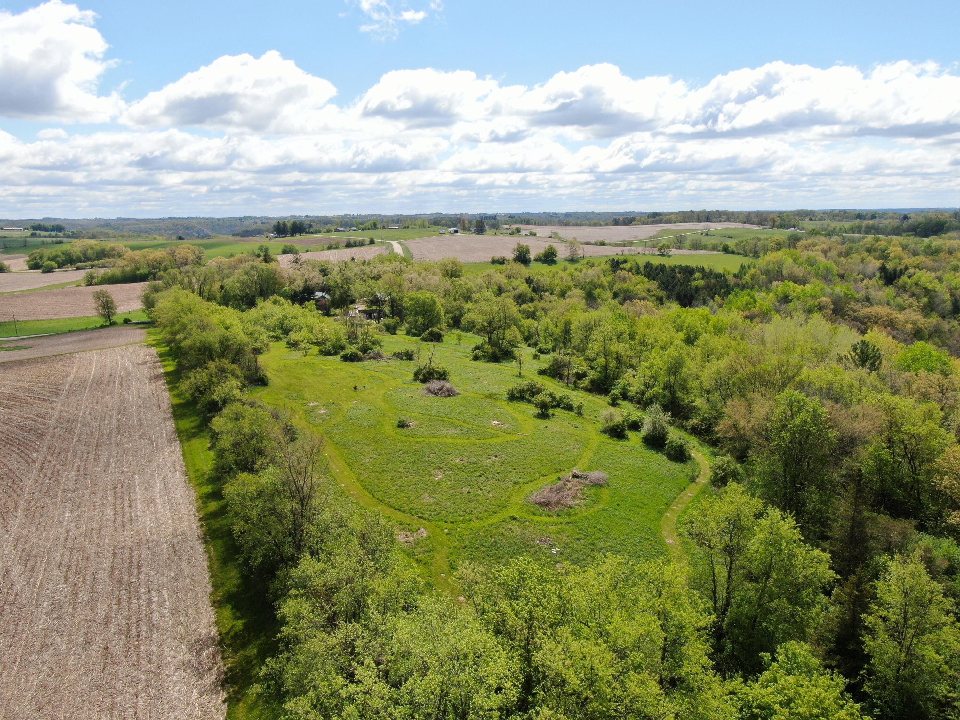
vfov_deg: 56.8
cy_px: 360
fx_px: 666
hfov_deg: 71.6
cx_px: 480
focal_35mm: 24
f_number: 2.8
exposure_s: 1/1250
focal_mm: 4.39
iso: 100
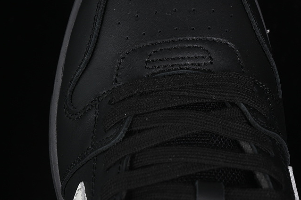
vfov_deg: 10.8
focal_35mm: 127
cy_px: 64
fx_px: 1062
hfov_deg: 16.1
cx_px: 167
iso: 160
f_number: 6.3
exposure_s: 1/50
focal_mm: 50
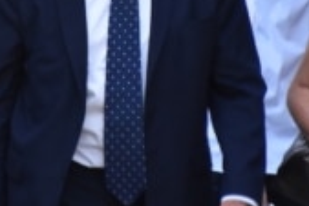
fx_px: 13693
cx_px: 93
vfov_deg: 0.9
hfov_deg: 1.3
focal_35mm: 1594
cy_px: 2
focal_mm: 300
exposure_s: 1/160
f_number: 6.3
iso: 1600
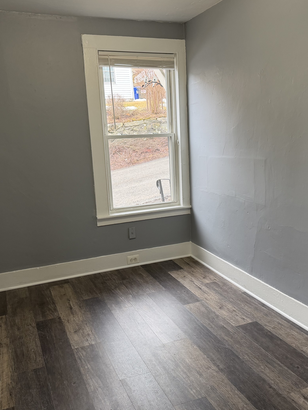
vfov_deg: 55.3
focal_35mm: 33
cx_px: 178
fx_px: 391
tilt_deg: -10.2
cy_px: 205
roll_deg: +3.7
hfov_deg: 42.8
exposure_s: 1/121
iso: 200
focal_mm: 6.76
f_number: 1.78
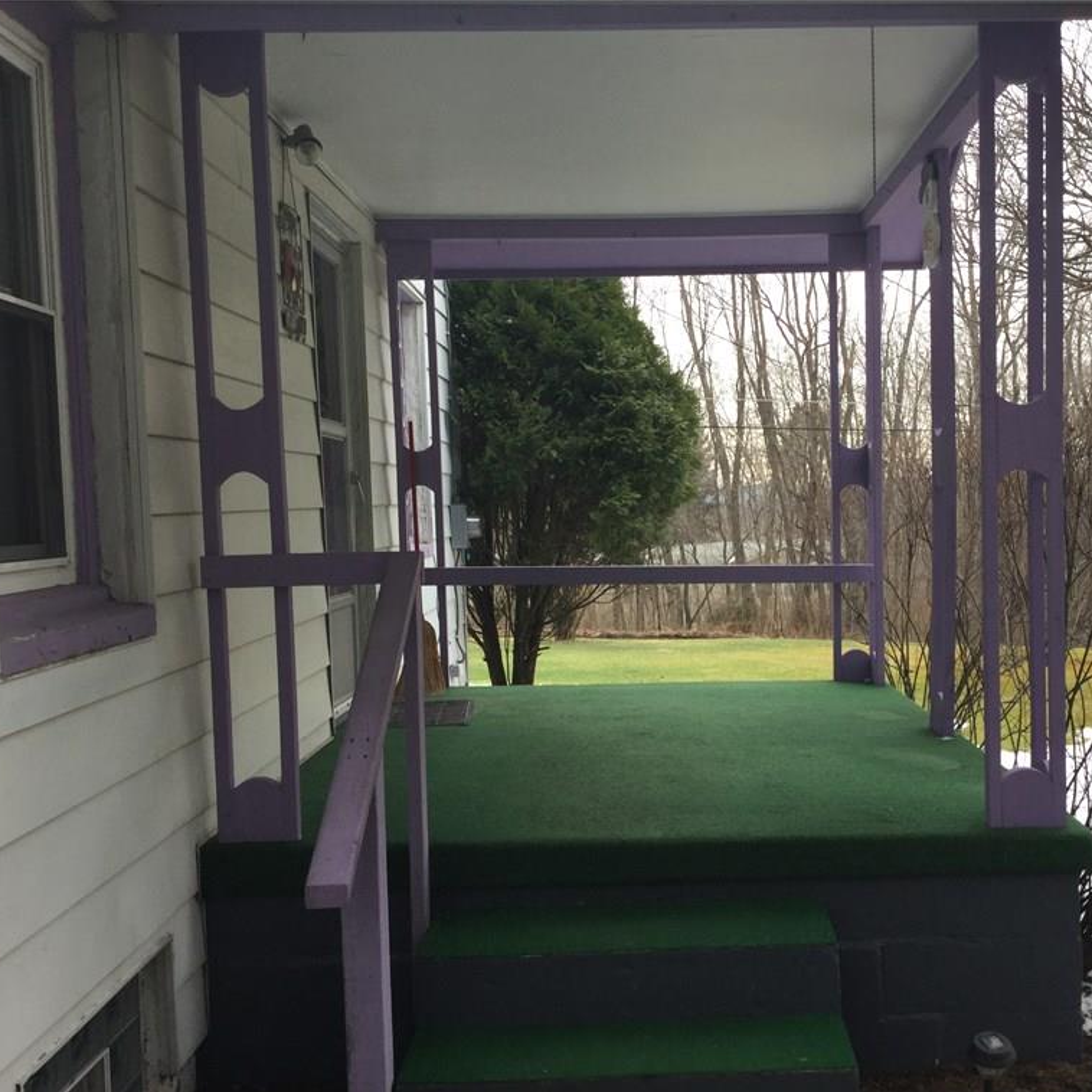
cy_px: 552
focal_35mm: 37
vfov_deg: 44.9
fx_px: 1321
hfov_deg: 44.6
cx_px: 668
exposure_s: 1/120
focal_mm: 3.3
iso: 40
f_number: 2.4
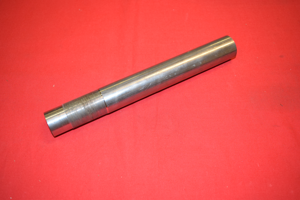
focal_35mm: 36
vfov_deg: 36.9
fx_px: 300
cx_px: 150
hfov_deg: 53.1
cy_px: 100
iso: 800
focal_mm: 24
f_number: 5
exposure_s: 1/100
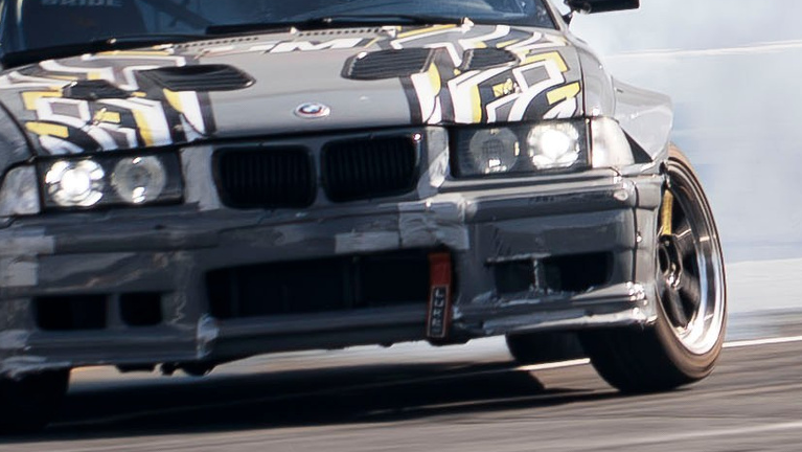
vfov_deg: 1.0
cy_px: 160
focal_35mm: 1197
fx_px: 25463
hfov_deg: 1.8
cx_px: 1028
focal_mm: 160
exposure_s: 1/125
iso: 100
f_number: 10
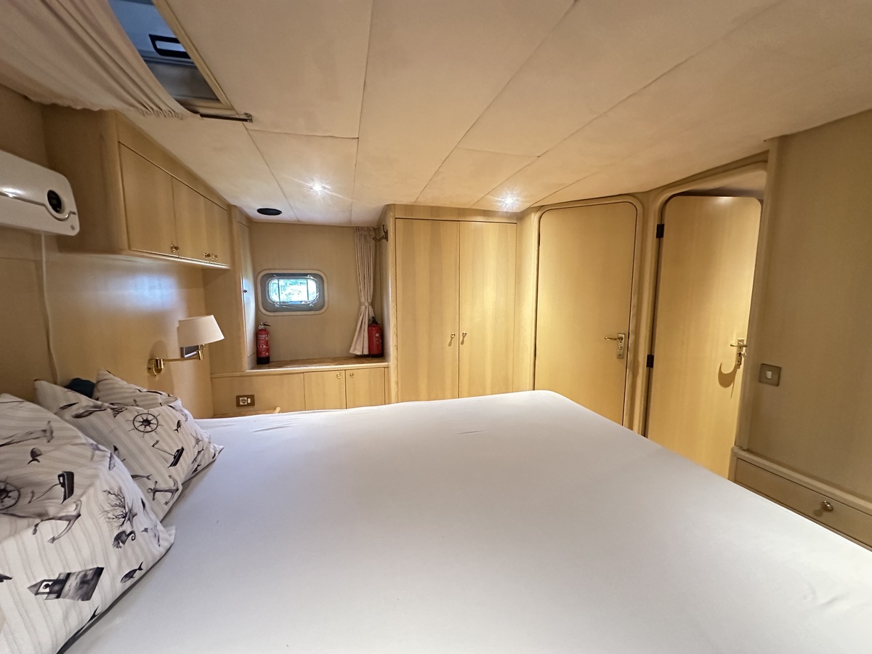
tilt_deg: -6.7
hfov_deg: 102.1
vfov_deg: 85.7
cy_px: 327
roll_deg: -1.2
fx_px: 353
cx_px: 436
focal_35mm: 14
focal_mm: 2.22
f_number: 2.2
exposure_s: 1/34
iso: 1000
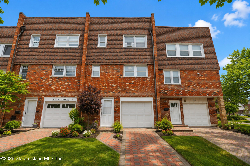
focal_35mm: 18
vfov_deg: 67.4
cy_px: 83
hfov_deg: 90.0
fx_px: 125
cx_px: 125
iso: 100
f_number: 4.5
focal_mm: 18
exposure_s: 1/80
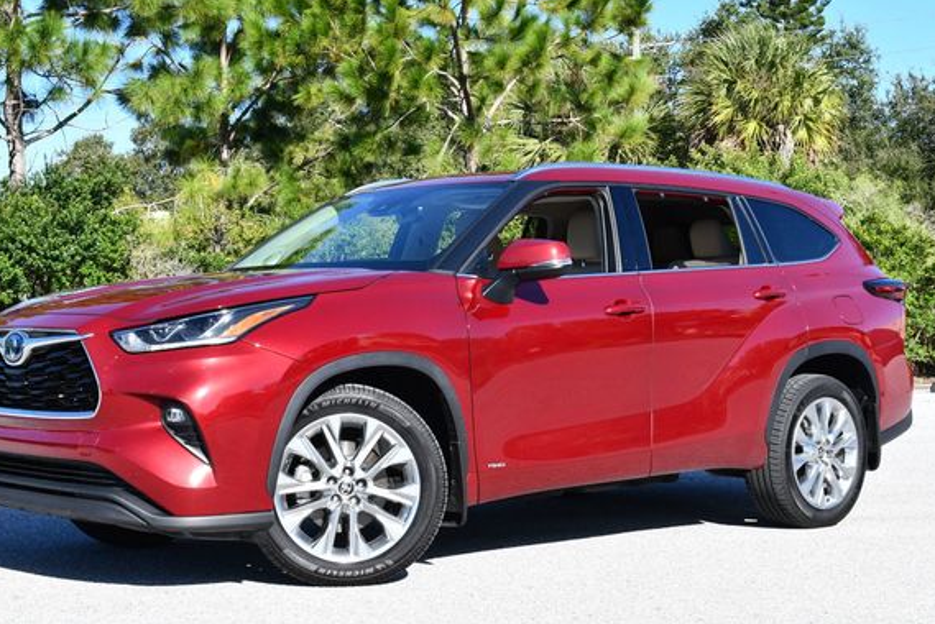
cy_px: 282
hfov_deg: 31.9
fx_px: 1637
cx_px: 429
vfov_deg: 21.6
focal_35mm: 63
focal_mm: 28
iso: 200
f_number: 7.1
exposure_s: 1/250
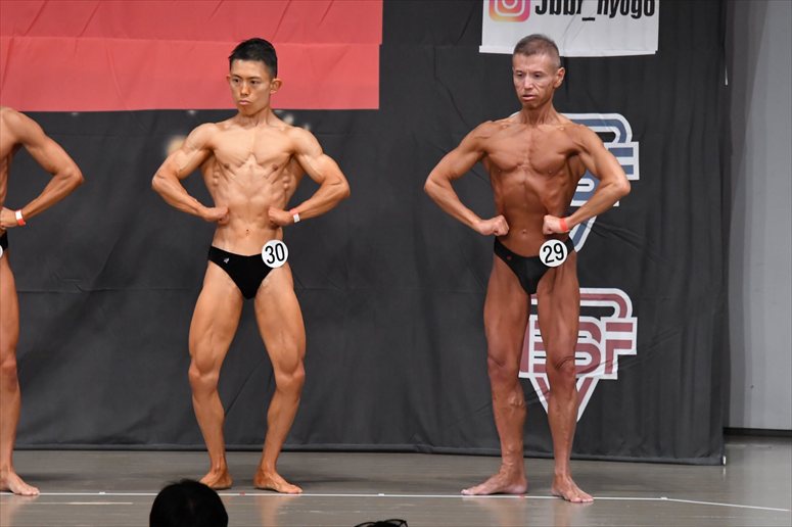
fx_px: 4948
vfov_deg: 6.1
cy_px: 264
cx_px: 396
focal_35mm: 225
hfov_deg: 9.2
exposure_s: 1/400
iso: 5000
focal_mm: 150
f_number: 5.6
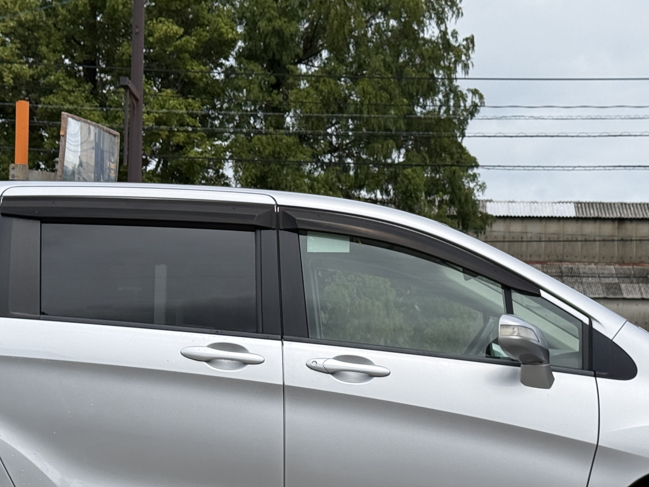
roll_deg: -1.2
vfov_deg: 15.1
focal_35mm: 97
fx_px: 1819
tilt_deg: +1.3
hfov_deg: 20.2
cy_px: 398
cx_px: 315
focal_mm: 6.76
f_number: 1.78
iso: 64
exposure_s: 1/4587
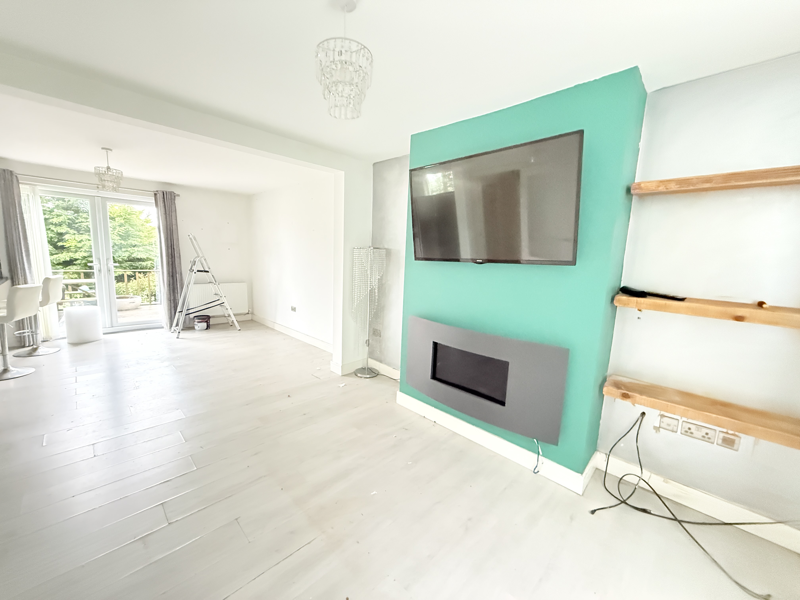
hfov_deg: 102.1
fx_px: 324
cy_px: 300
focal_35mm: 14
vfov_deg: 85.7
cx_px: 400
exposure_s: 1/47
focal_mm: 2.22
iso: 1600
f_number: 2.2
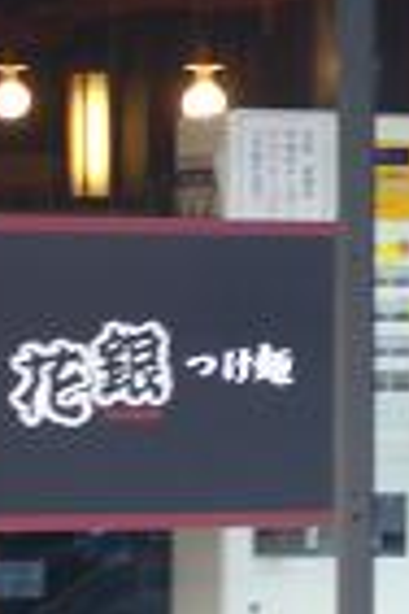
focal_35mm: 290
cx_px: 555
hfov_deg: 4.7
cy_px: 189
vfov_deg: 7.1
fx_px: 4942
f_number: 4.6
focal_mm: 15.4
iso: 100
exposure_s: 1/30
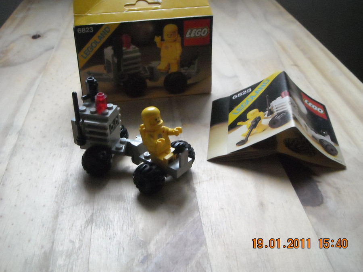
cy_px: 136
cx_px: 182
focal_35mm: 44
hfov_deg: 42.9
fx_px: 461
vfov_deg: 32.9
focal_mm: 7.1
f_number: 3.1
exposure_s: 1/21
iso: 800
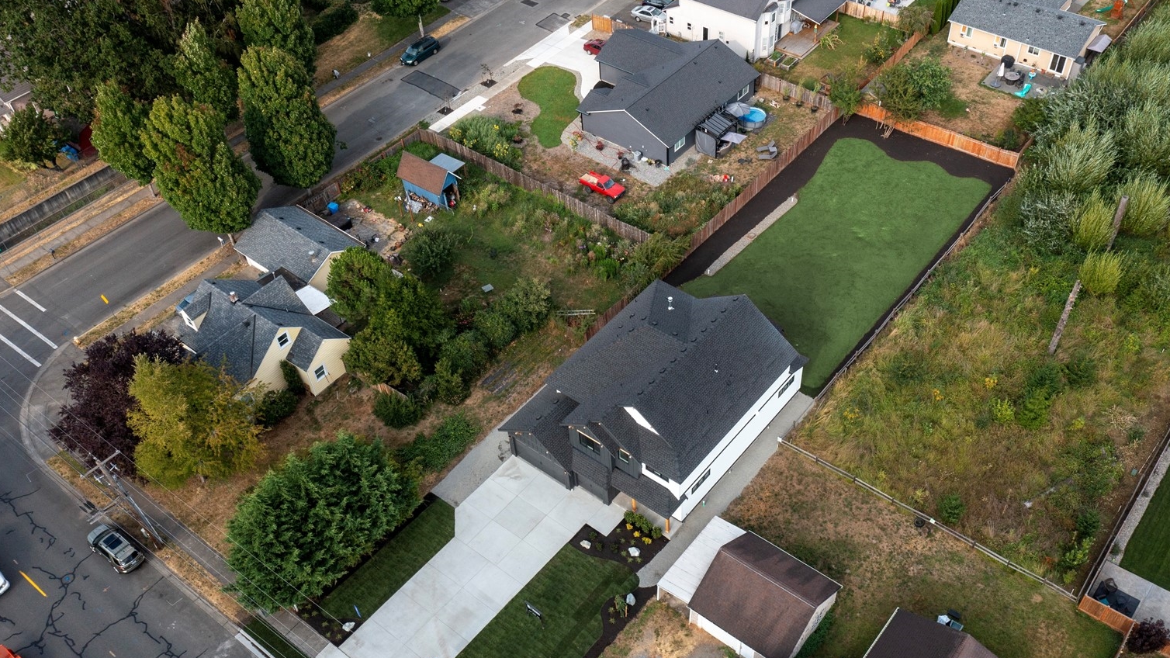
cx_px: 626
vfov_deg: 35.6
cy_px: 374
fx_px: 1024
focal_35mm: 33
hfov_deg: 59.4
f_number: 5.6
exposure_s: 1/400
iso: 100
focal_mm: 10.26
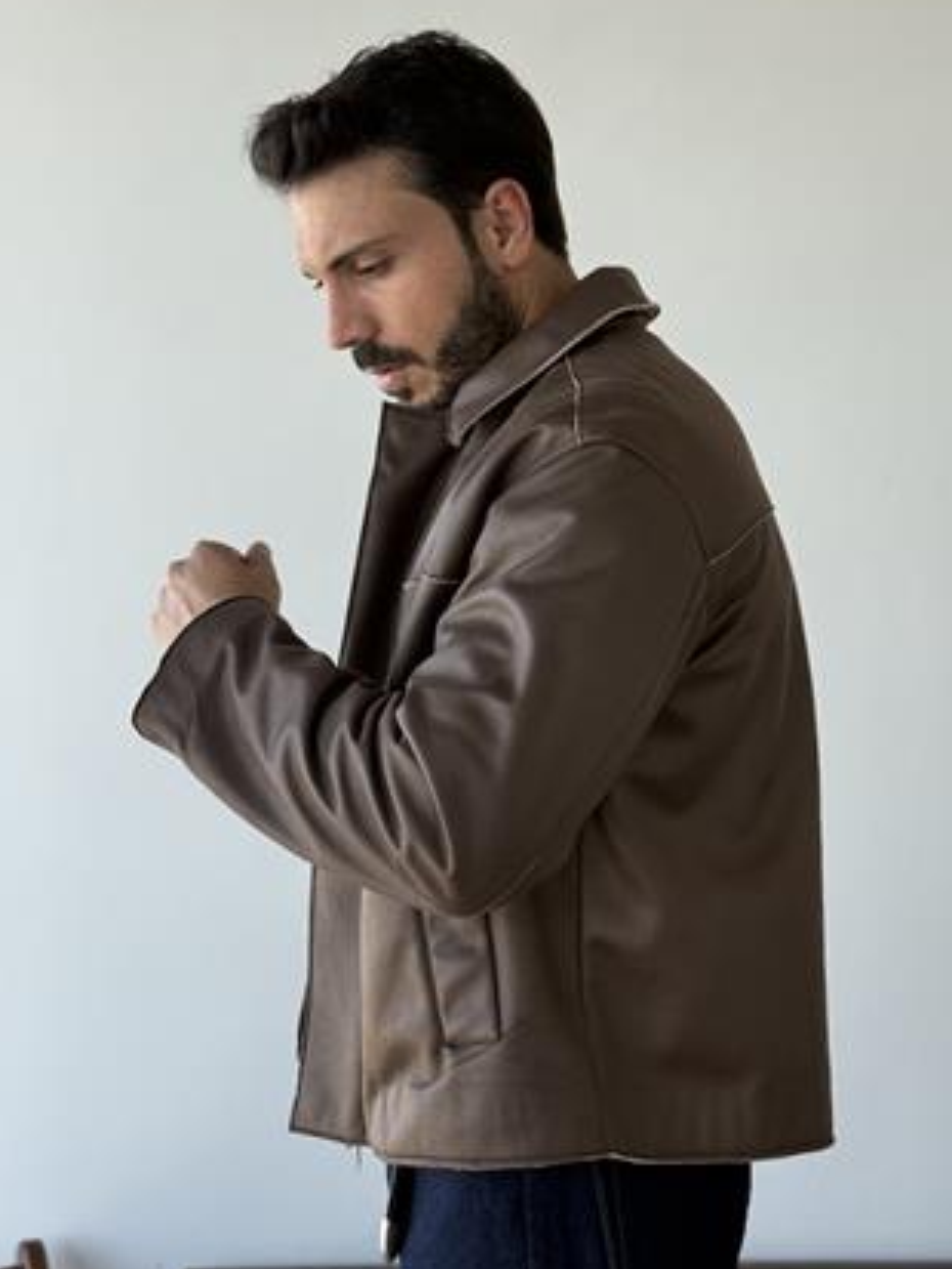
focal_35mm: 62
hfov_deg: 23.6
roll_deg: +0.2
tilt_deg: +2.1
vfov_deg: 31.2
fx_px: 2272
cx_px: 534
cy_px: 631
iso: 50
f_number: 1.78
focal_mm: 6.76
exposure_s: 1/208
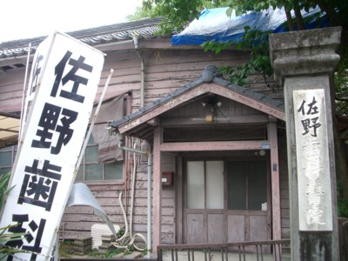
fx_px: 352
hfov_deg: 52.6
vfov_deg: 40.7
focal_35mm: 35
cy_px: 130
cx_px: 174
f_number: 2.6
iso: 100
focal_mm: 5.8
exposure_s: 1/125
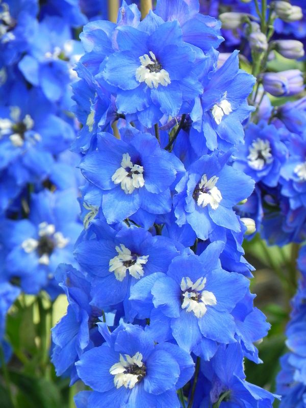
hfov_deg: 4.4
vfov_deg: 5.9
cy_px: 204
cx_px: 153
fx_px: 3972
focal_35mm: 337
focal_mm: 59.9
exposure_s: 1/320
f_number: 5.6
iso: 160
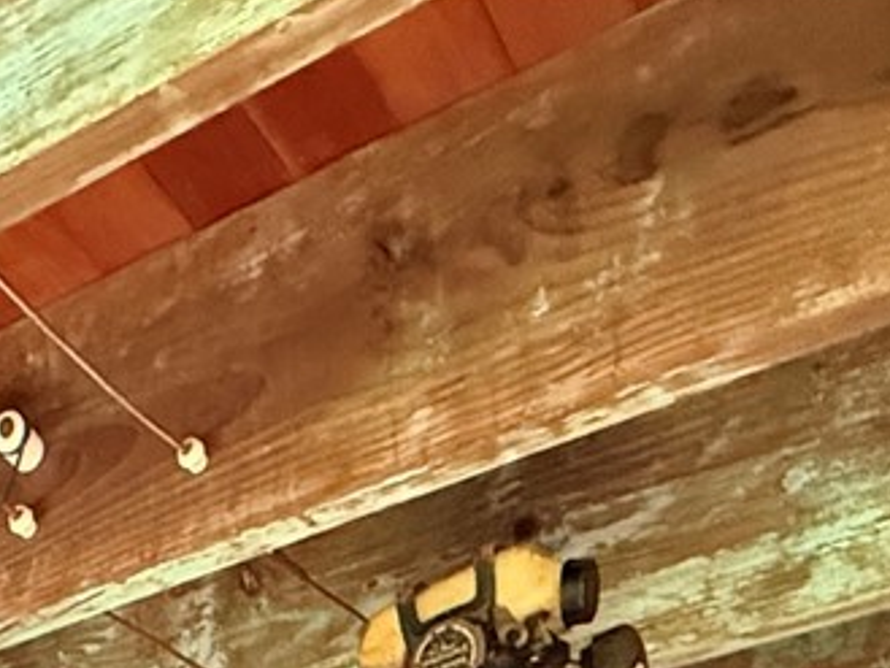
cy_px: 1604
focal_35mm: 68
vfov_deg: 14.4
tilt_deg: -3.2
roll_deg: +0.5
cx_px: -3
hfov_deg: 27.0
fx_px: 1749
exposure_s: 1/60
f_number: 2.2
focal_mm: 2.22
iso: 1250
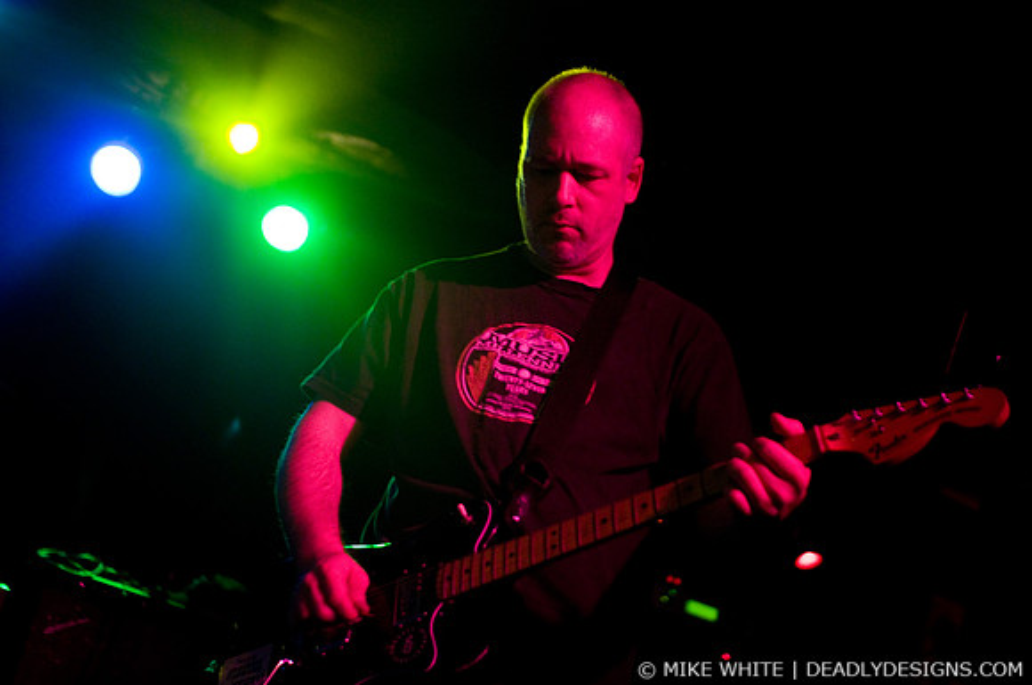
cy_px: 342
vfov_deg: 29.8
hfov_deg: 43.7
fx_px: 1288
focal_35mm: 45
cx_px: 516
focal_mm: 30
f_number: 2
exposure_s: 1/50
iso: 1000
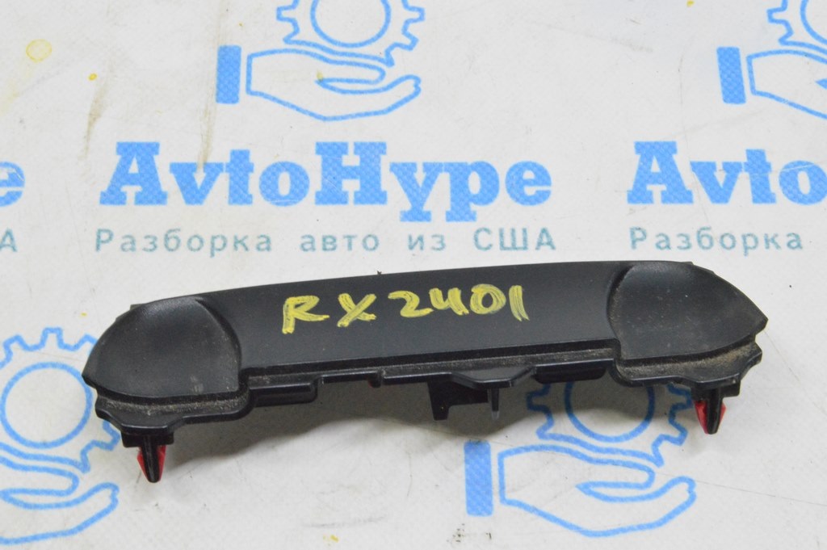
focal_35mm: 63
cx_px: 414
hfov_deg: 31.9
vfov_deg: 21.5
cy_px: 275
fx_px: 1446
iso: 6400
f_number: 20
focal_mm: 42
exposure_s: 1/20
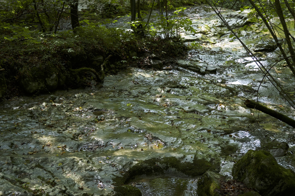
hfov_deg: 22.6
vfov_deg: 15.2
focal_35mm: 90
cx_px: 148
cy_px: 98
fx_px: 737
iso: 200
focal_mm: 60
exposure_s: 1/60
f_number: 4.5
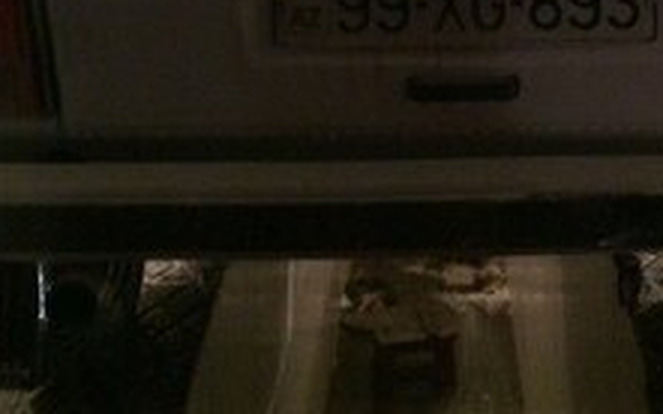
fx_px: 1246
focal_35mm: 69
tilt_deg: -5.8
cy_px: -114
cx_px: 471
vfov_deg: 17.7
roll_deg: -0.2
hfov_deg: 29.5
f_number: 2.2
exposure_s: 1/17
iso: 500
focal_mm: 4.15
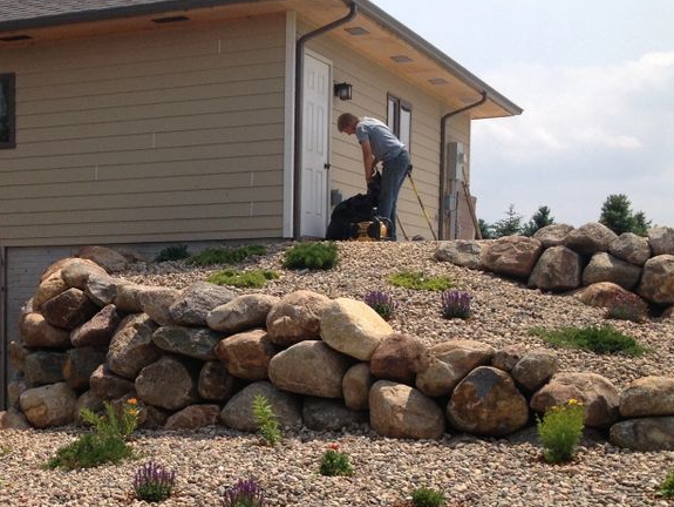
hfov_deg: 25.9
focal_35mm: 73
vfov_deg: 20.0
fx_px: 1422
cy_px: 380
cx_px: 89
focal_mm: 4.28
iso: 50
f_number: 2.4
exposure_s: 1/1972
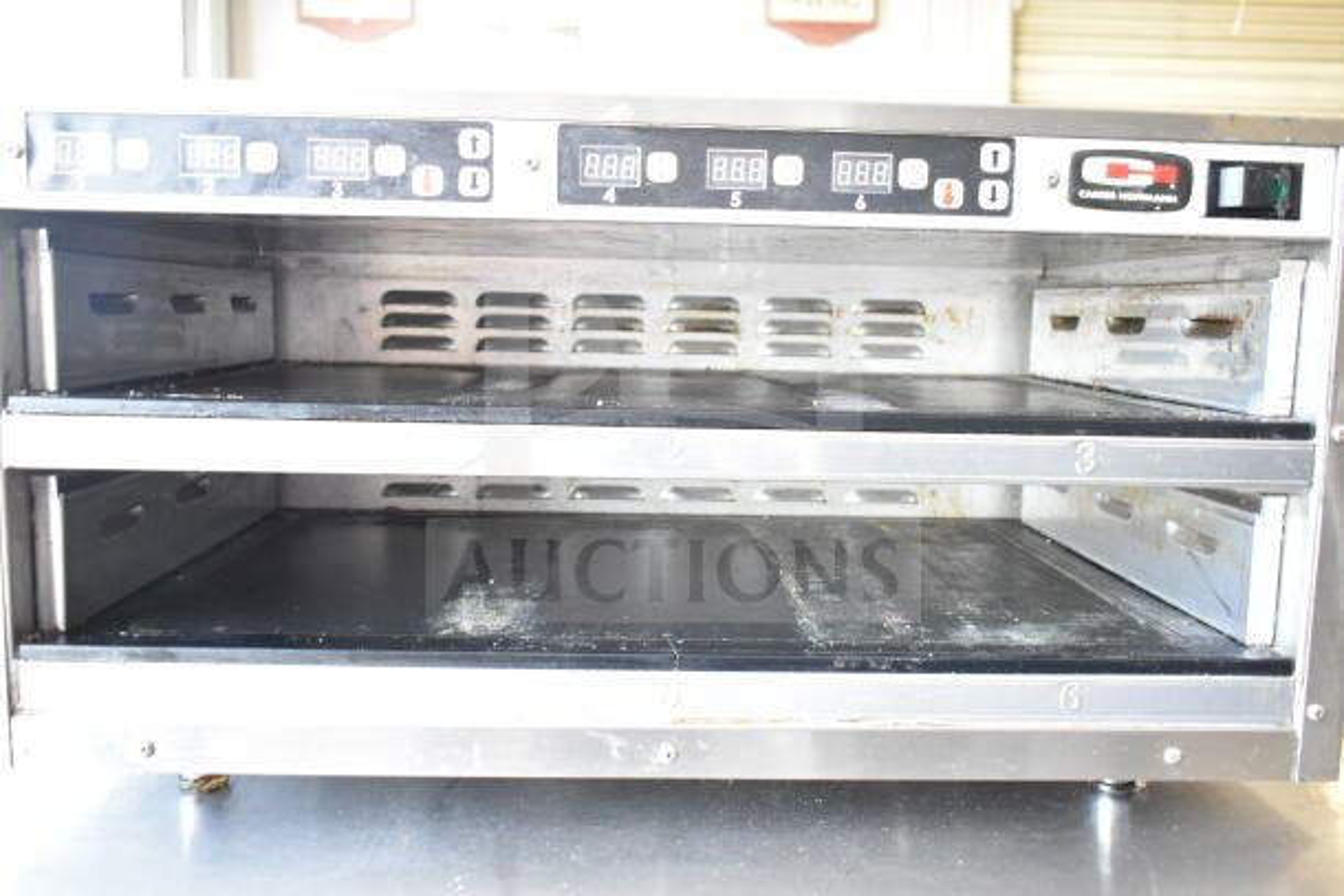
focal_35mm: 32
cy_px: 448
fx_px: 1176
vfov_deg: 41.7
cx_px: 672
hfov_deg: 59.5
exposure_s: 1/80
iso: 1600
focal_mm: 21
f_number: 4.5
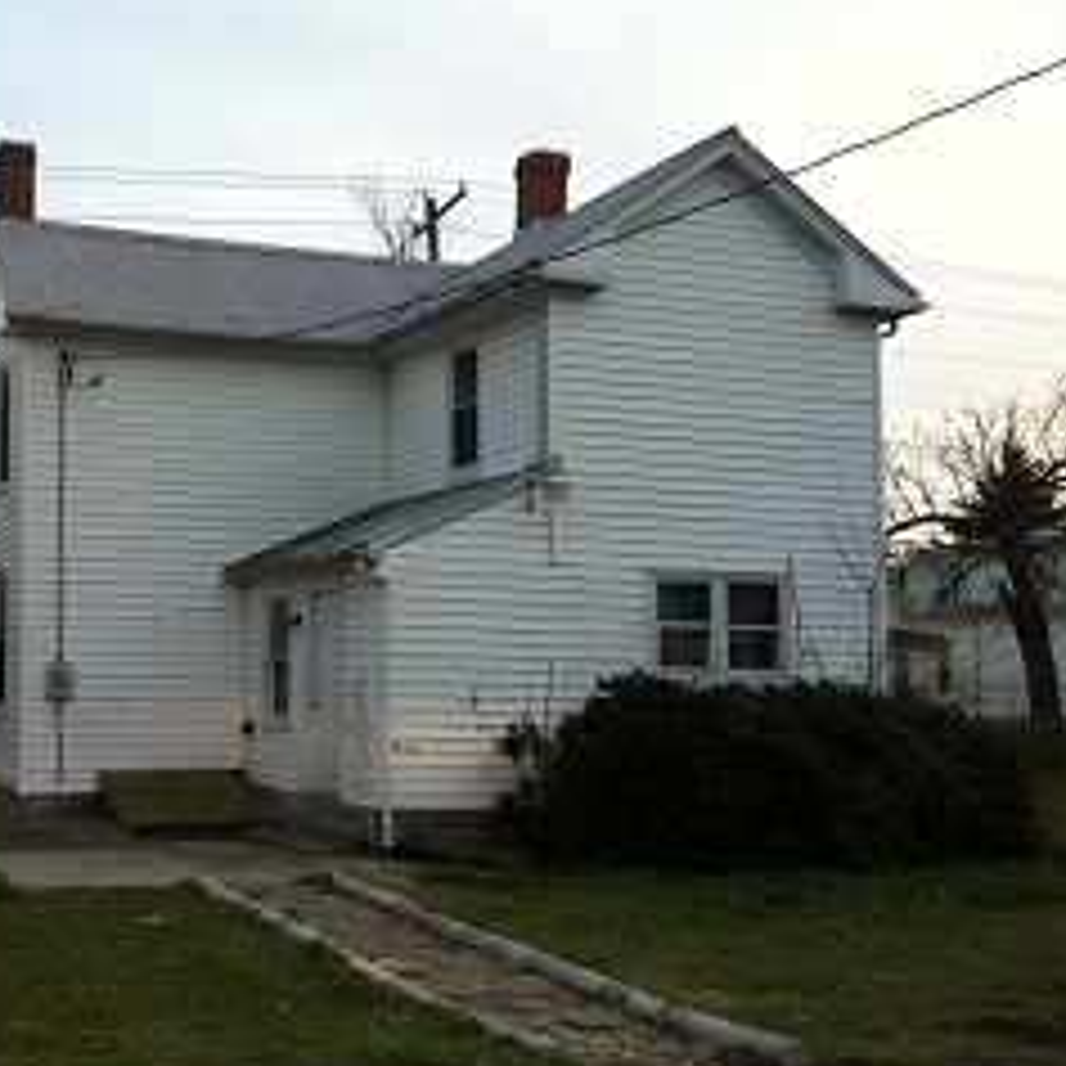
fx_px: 1812
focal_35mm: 52
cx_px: 189
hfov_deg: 31.8
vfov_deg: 32.8
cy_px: 576
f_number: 2.8
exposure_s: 1/60
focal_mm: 3.85
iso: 100
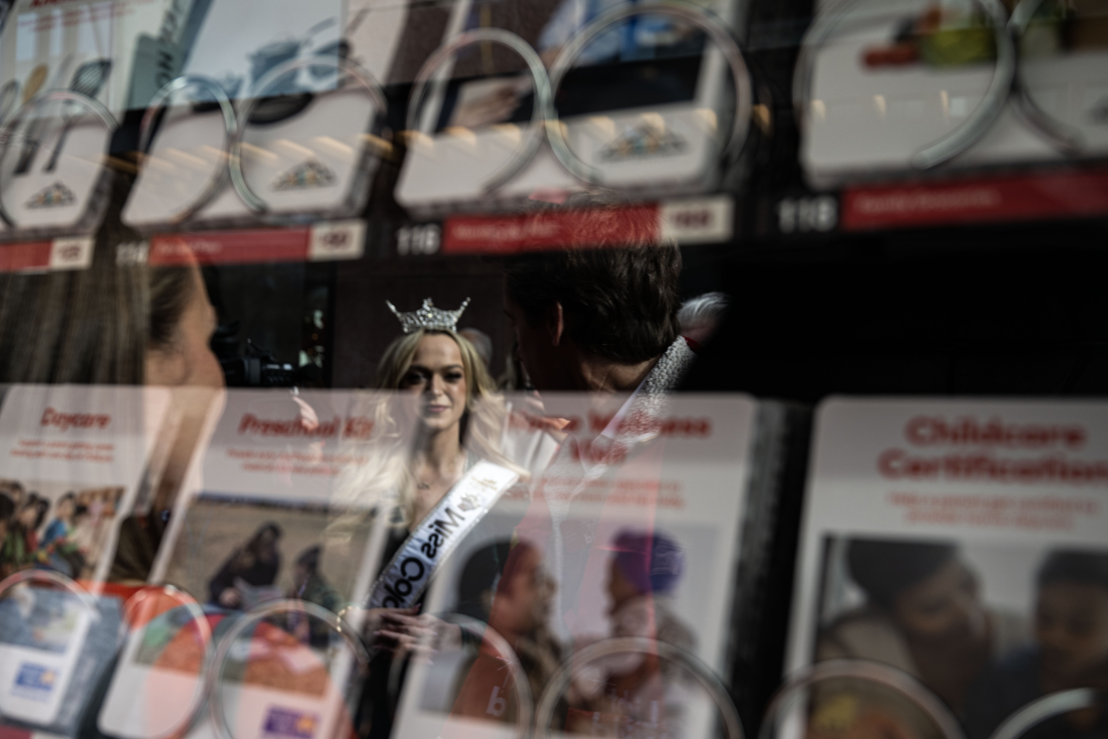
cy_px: 418
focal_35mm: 39
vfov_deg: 34.4
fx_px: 1190
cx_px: 432
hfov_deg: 49.6
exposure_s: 1/125
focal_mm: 29.5
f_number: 4
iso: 64
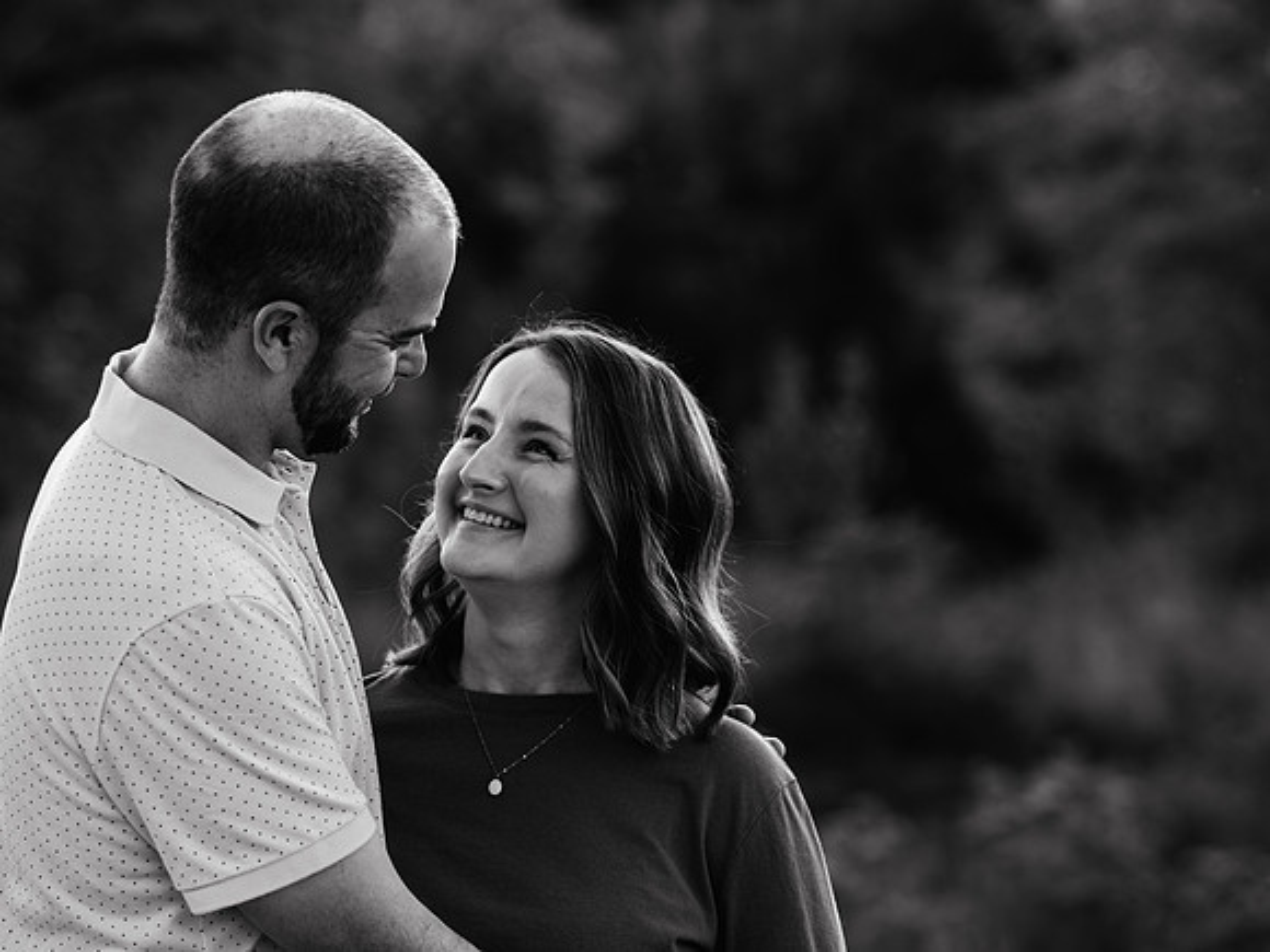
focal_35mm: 147
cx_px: 635
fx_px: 5400
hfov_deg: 13.4
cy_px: 476
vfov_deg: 10.1
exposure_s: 1/160
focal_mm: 136
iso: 160
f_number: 4
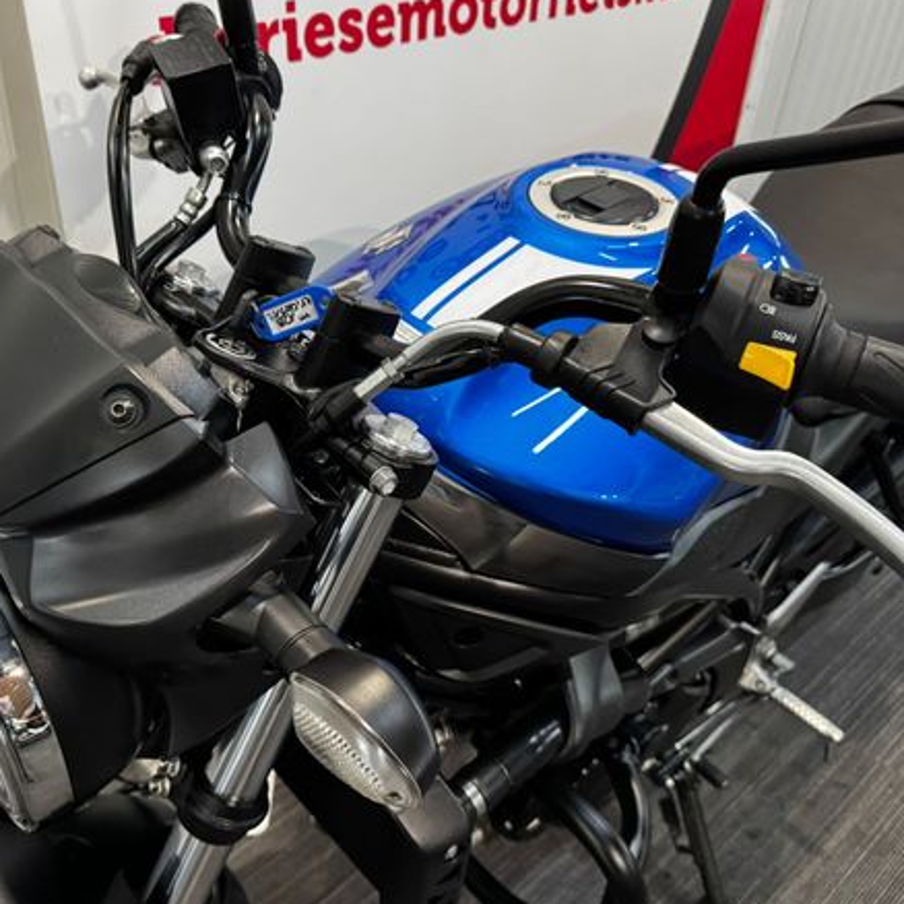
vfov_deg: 52.5
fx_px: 916
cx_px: 312
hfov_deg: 51.7
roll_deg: +0.9
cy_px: 485
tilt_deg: -34.5
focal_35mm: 31
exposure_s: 1/50
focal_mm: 6.76
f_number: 1.78
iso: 500
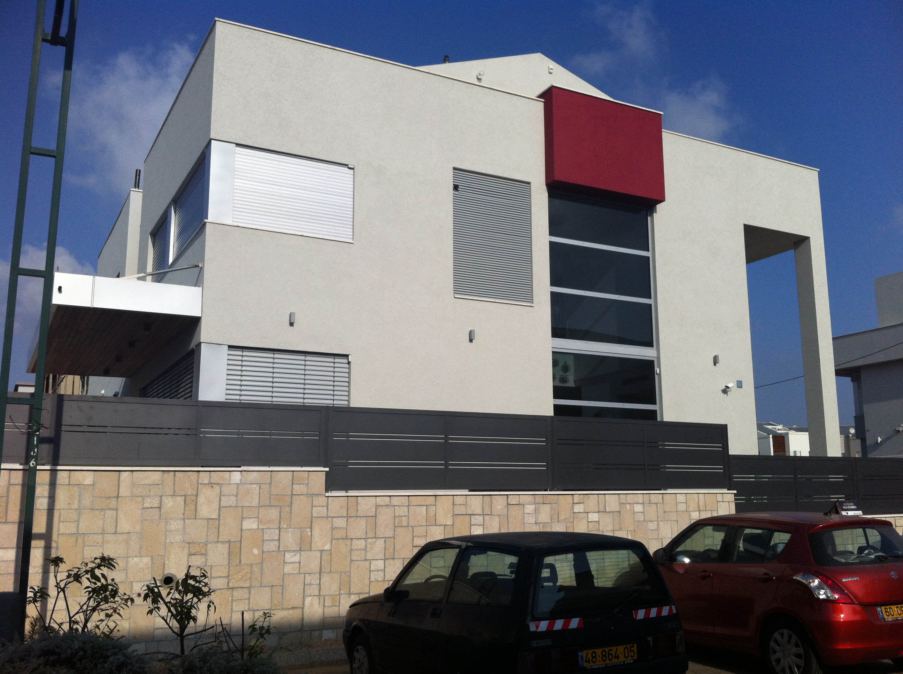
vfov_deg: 40.6
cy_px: 337
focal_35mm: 35
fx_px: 912
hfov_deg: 52.7
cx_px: 452
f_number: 2.8
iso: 80
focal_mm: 3.85
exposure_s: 1/3352
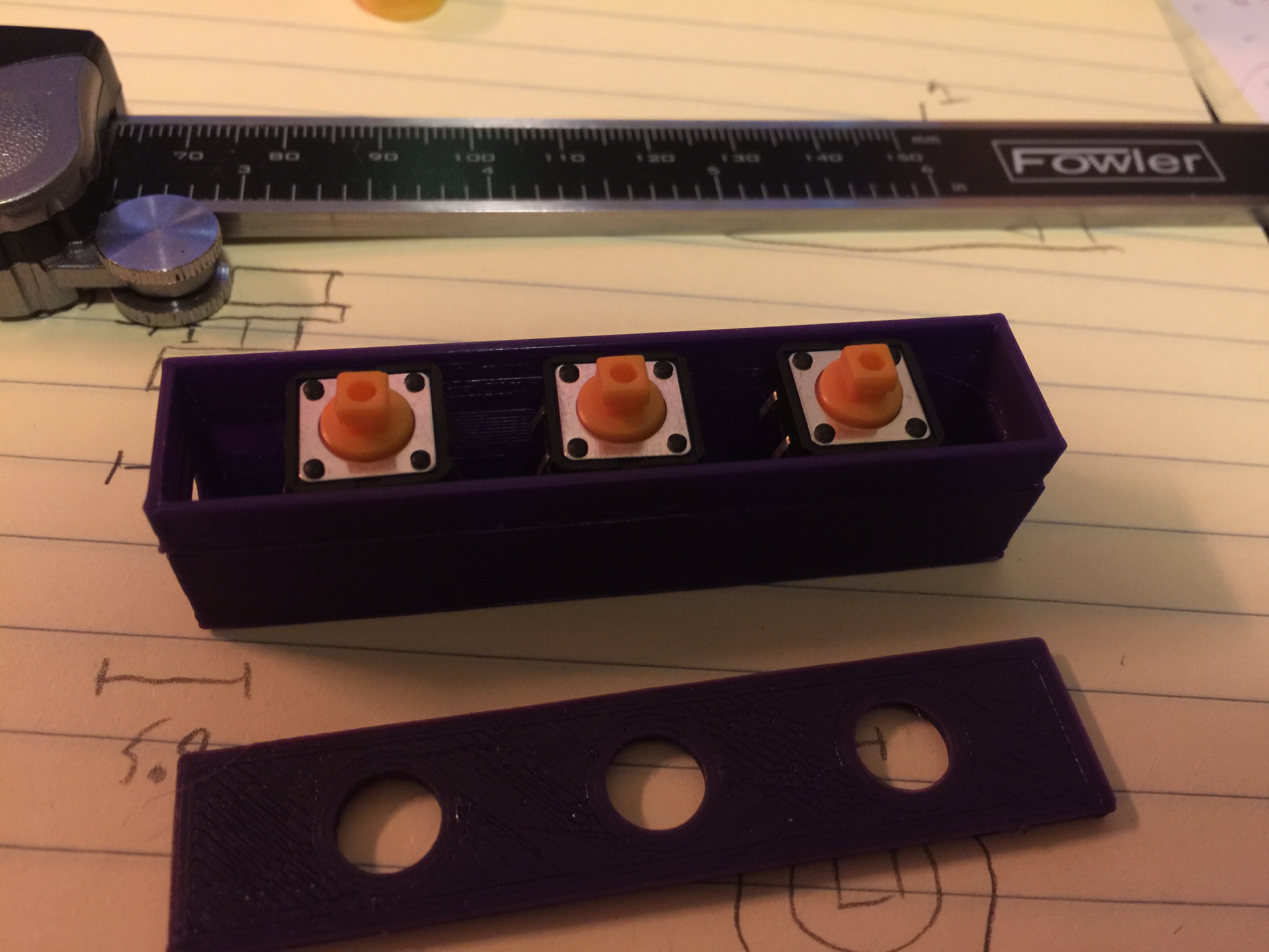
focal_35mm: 29
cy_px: 476
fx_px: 1063
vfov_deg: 48.2
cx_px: 634
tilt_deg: -52.3
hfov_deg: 61.7
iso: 80
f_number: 2.2
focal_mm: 4.15
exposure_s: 1/4
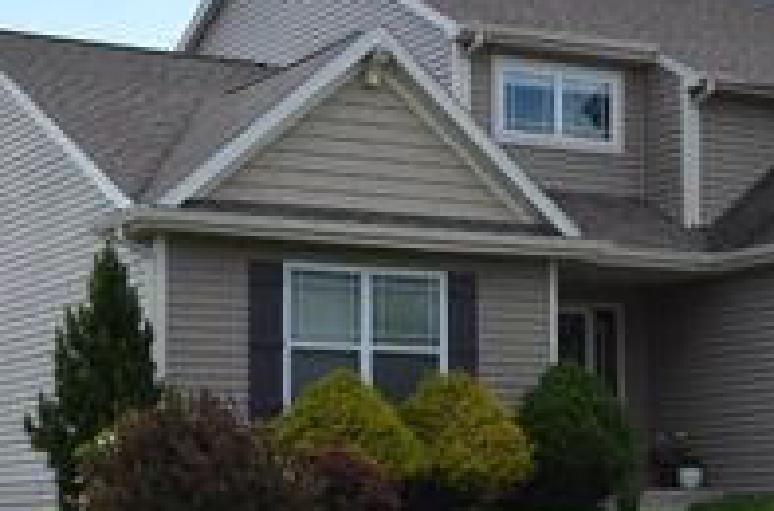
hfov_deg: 20.4
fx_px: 2122
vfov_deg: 13.7
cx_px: 636
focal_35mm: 99
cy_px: 324
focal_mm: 26
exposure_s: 1/250
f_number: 8
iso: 100
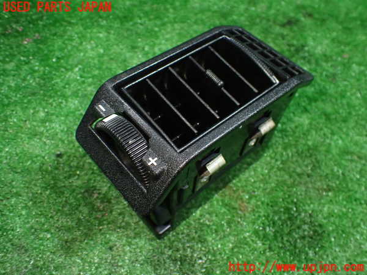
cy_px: 138
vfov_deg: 46.8
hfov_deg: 60.0
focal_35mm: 30
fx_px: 318
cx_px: 184
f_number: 2.3
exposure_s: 1/80
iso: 800
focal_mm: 5.4
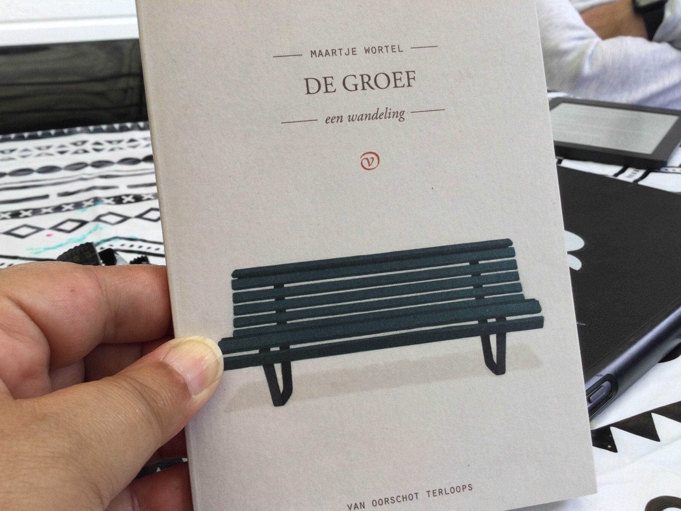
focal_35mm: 32
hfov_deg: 56.8
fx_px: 630
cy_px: 263
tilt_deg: -27.9
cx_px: 337
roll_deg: -2.2
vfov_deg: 44.2
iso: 25
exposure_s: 1/206
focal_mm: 3.3
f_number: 2.4
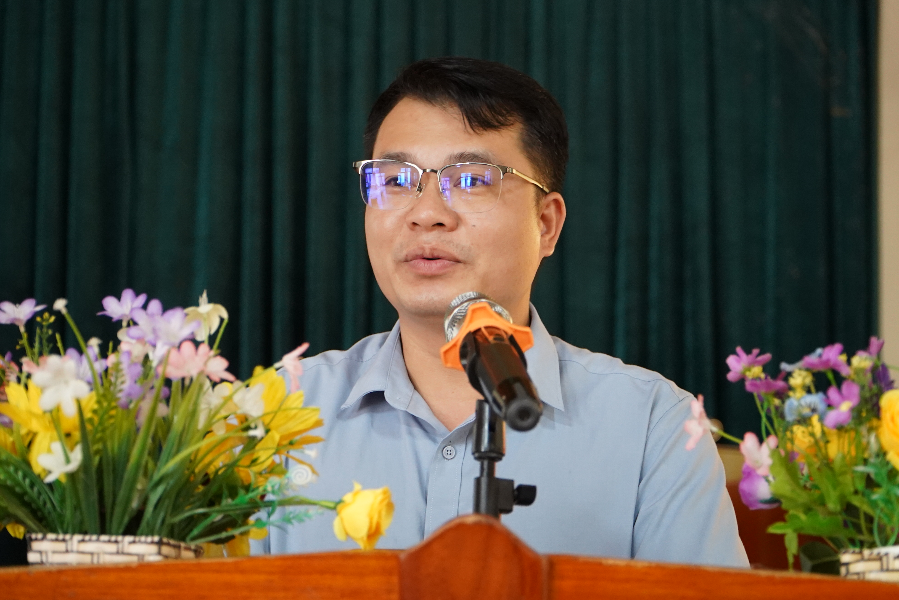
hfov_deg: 21.0
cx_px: 450
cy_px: 300
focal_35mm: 97
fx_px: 2422
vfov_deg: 14.1
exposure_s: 1/80
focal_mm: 65
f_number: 4
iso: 3200
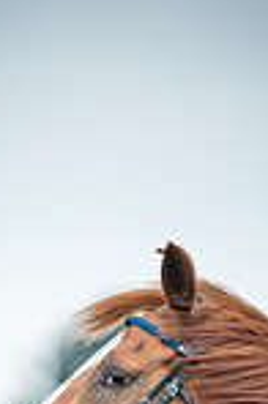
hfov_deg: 1.0
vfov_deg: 1.5
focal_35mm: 1372
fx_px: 15392
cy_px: 601
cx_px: 112
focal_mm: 300
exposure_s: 1/1600
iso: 720
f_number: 4
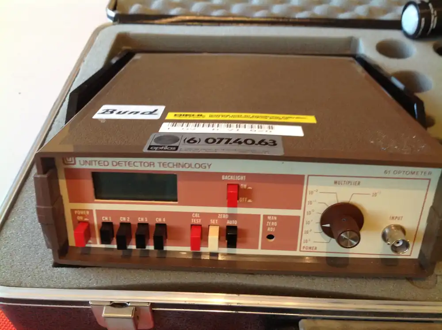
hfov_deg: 52.7
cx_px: 221
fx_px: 446
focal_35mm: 35
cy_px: 165
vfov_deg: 40.6
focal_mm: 4.28
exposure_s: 1/15
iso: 160
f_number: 2.4
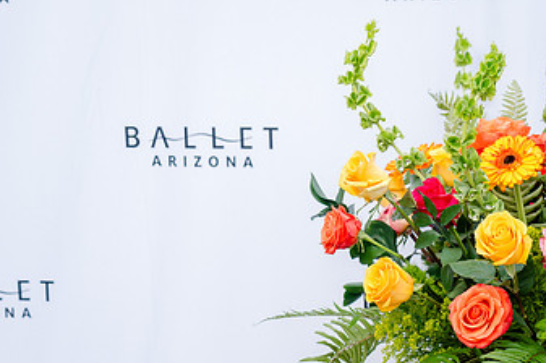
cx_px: 334
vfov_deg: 13.6
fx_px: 1515
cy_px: 235
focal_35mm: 100
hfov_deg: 20.4
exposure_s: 1/125
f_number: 4
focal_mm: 58
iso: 500
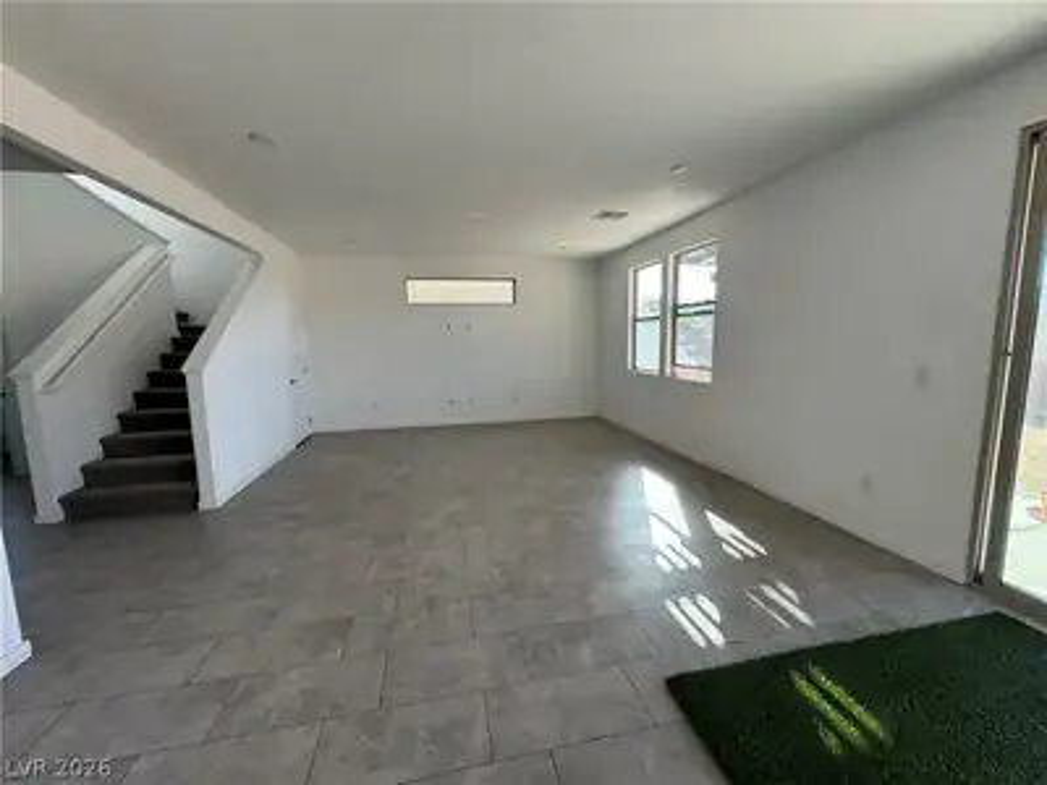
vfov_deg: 85.7
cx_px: 524
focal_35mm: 14
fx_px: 423
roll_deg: -0.7
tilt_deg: -7.1
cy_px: 392
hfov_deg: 102.1
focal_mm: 2.22
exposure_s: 1/99
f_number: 2.2
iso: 50
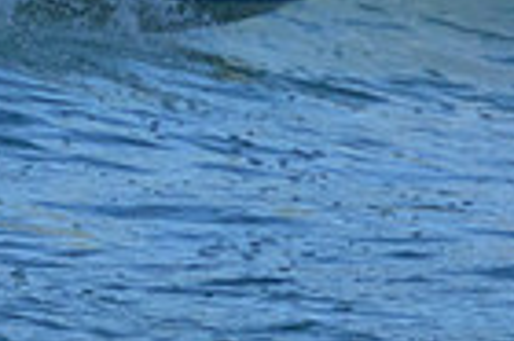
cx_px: -38
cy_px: -276
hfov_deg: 0.5
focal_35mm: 4549
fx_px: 64873
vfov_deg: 0.3
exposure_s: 1/2000
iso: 4000
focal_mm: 800
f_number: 11
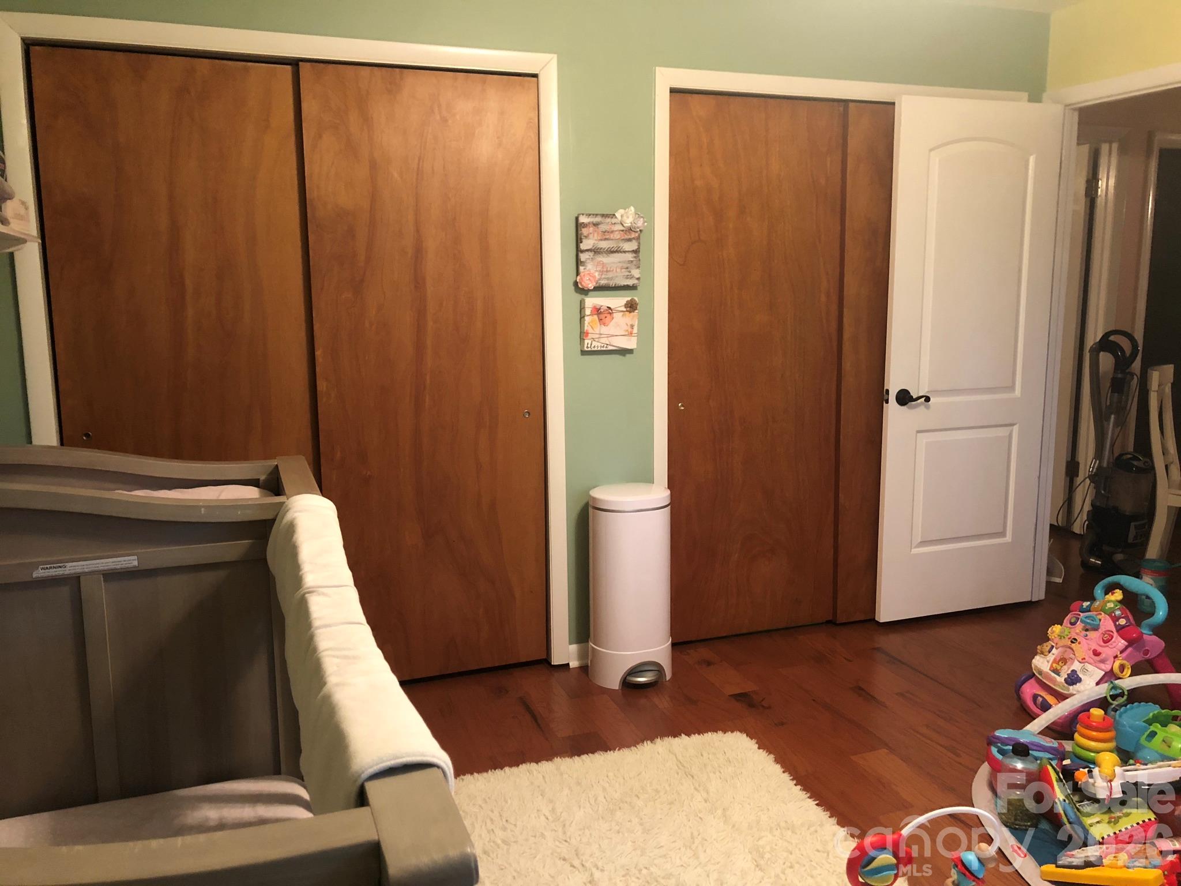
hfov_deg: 63.4
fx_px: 955
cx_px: 590
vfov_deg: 49.7
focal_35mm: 28
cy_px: 443
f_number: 1.8
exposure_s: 1/8
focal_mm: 3.99
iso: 100
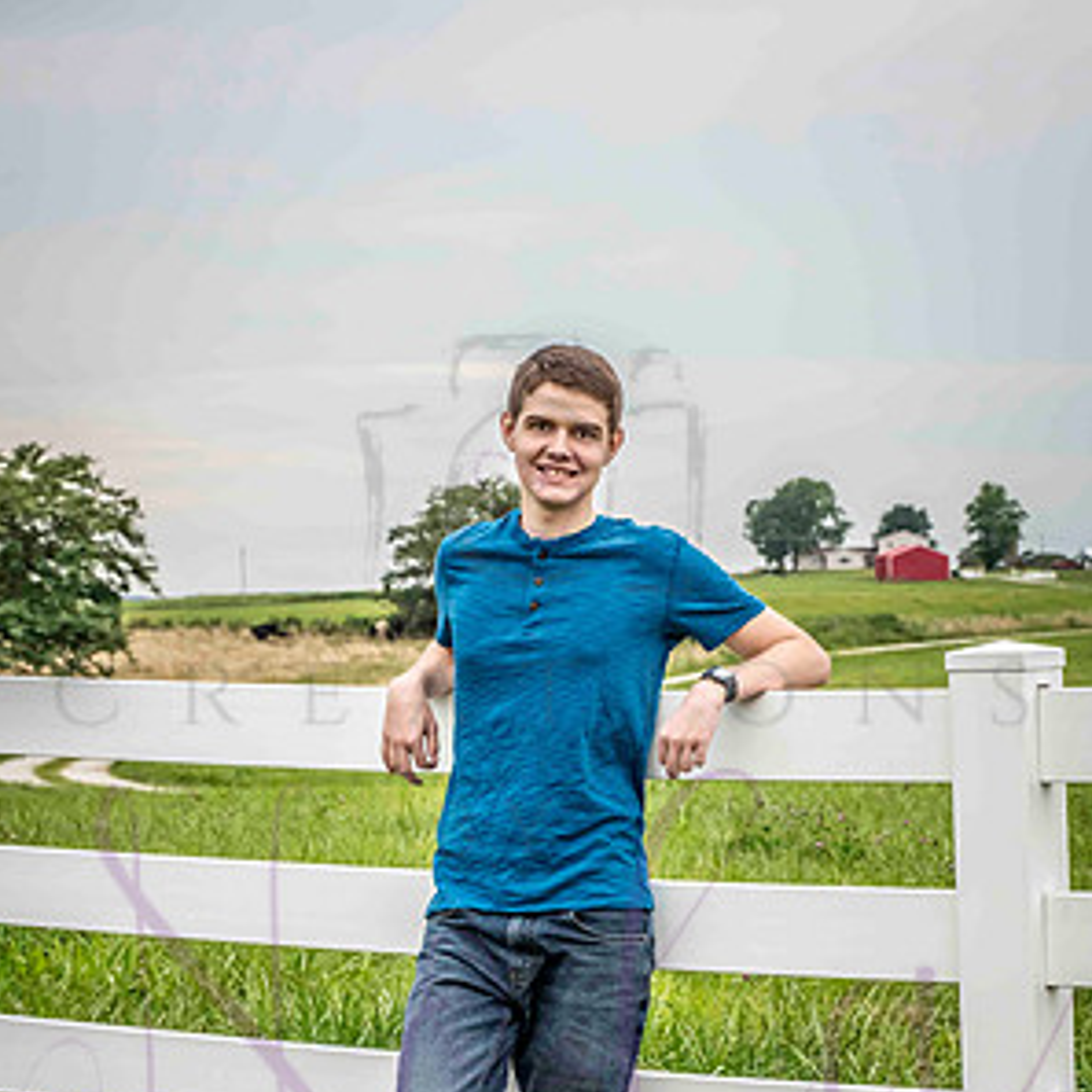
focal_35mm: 103
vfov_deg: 16.8
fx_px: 3676
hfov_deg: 16.9
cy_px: 824
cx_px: 544
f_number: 10
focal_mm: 80
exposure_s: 1/320
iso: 640
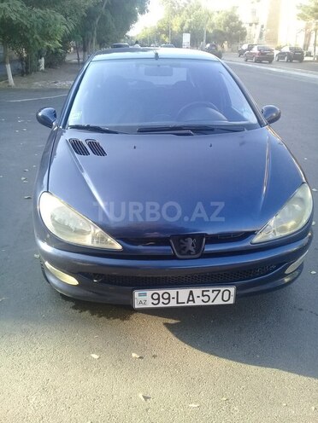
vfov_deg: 58.4
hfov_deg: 45.4
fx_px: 380
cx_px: 159
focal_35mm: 31
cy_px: 212
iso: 64
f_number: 2.2
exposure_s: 1/100
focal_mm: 3.3
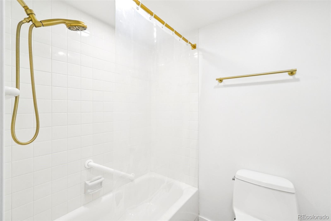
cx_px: 166
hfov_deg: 100.4
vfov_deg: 77.3
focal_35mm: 15
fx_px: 138
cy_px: 110
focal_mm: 10
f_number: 8
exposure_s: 1/30
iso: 800
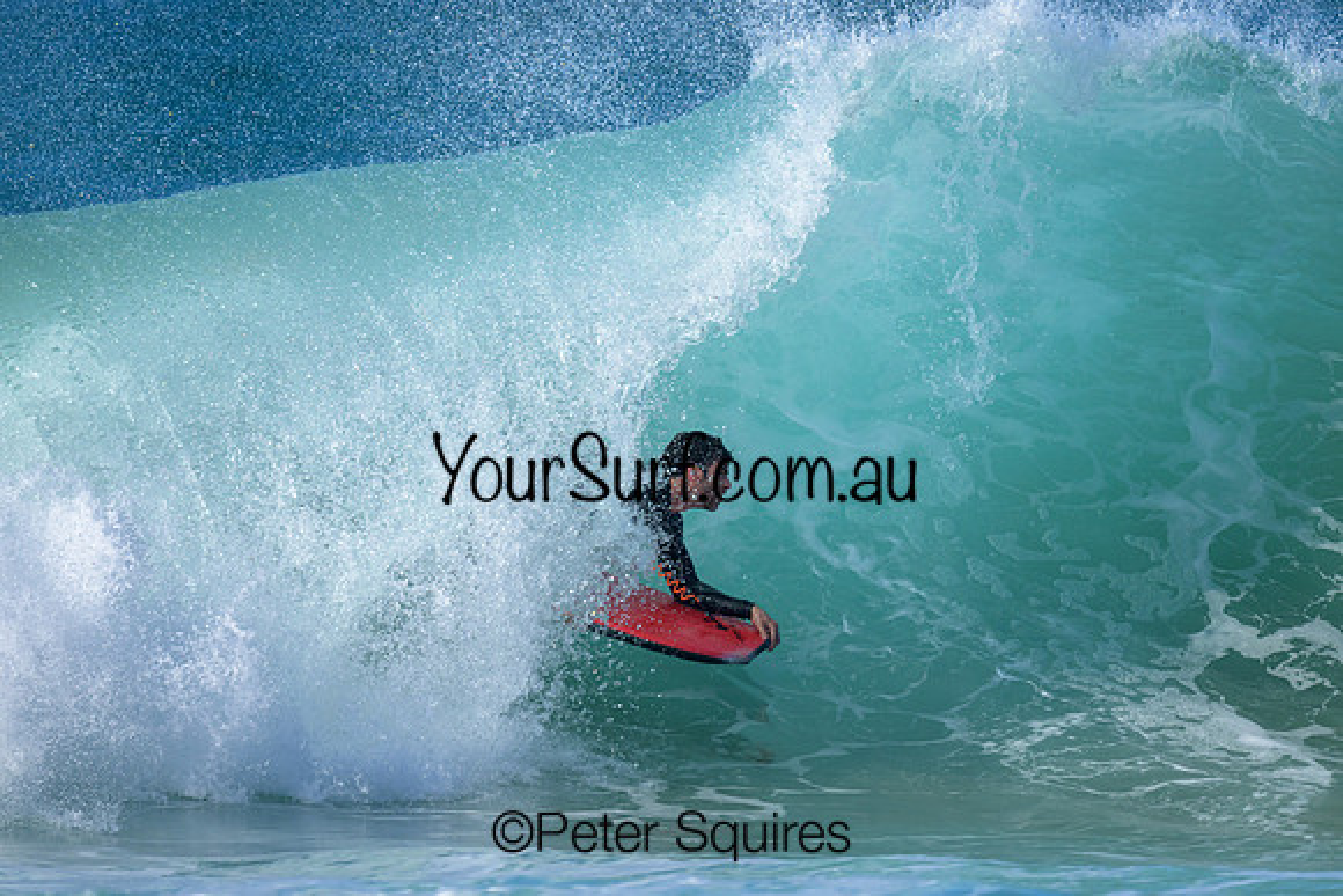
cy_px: 527
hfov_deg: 2.2
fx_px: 35160
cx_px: 775
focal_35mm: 942
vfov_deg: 1.5
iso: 360
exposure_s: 1/2000
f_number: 6.3
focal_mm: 800
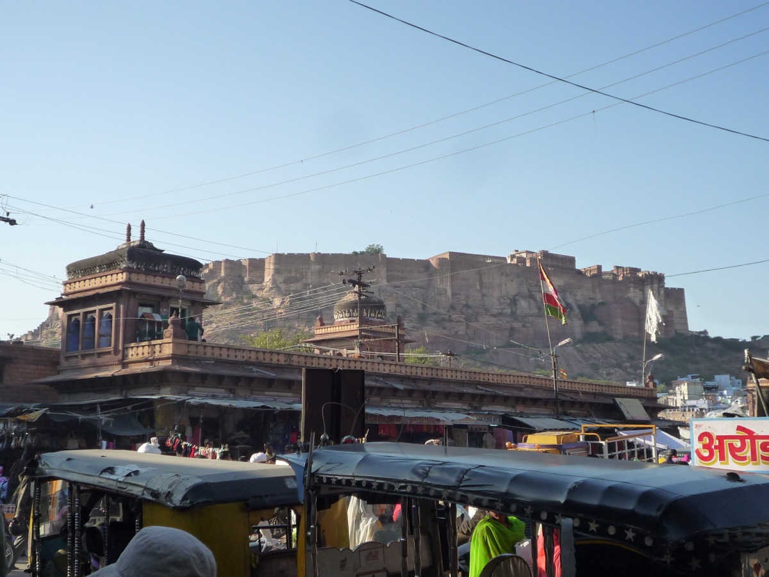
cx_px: 384
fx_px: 1022
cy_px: 288
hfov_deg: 41.2
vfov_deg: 31.5
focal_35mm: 46
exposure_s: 1/640
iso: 160
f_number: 4
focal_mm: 6.8
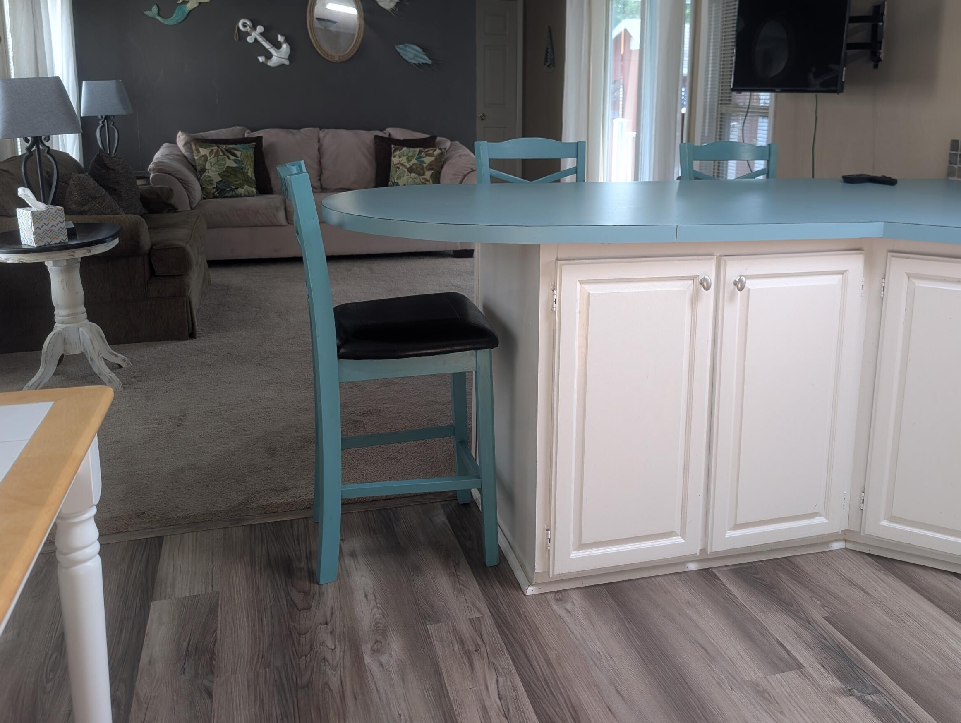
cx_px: 570
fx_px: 862
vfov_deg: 45.2
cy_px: 276
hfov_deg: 57.9
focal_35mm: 31
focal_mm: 6.9
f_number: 1.68
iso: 62
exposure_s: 1/94
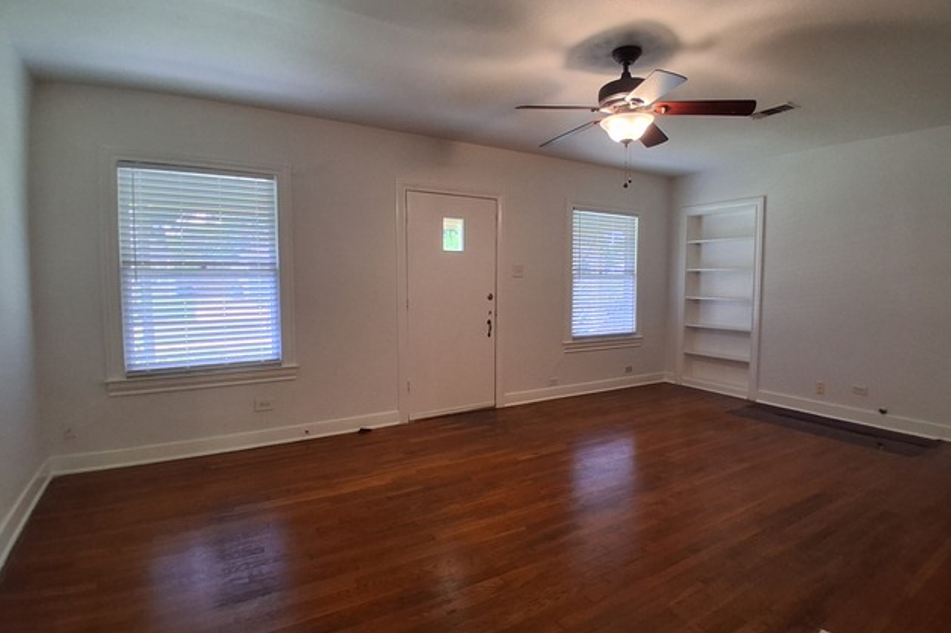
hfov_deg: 90.0
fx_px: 475
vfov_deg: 67.3
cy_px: 305
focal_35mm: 18
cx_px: 478
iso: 125
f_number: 2.2
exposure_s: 1/40
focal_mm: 1.4
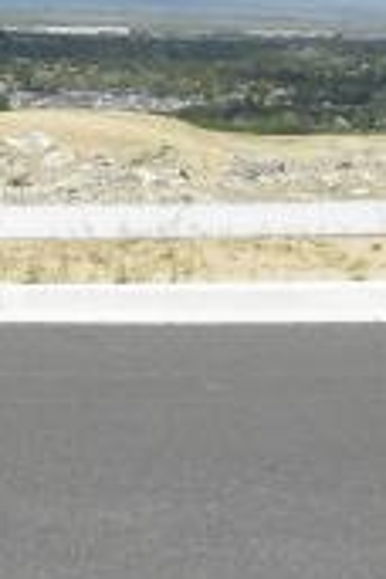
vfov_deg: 19.7
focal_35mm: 101
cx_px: 207
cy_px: 24
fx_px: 1624
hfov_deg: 13.6
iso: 64
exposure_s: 1/309
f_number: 6.3
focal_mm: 4.6
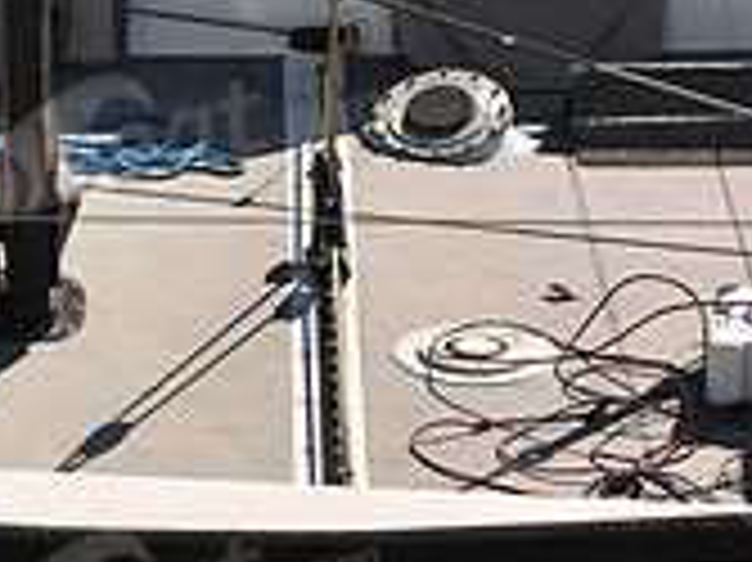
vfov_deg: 6.3
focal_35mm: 234
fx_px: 5080
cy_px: -2
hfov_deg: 8.2
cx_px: -482
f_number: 5
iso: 250
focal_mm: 70
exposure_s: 1/1000
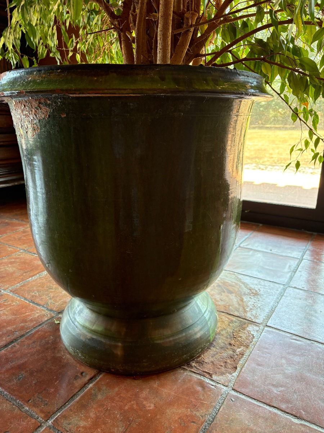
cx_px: 162
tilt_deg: -16.0
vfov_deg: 67.3
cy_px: 216
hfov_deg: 53.1
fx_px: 324
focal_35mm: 26
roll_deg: +0.7
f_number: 1.6
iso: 125
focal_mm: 5.96
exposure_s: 1/81
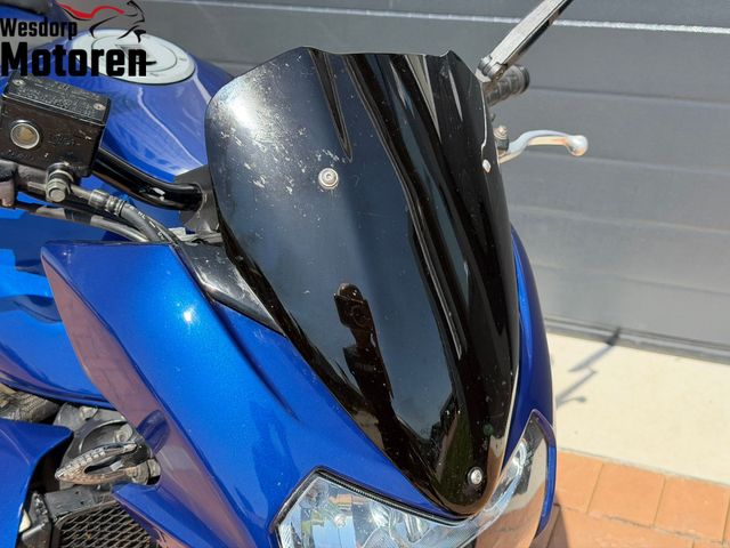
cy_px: 274
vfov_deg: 30.3
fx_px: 1012
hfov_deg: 39.7
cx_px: 365
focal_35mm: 48
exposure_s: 1/2342
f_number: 1.78
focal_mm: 6.76
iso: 100
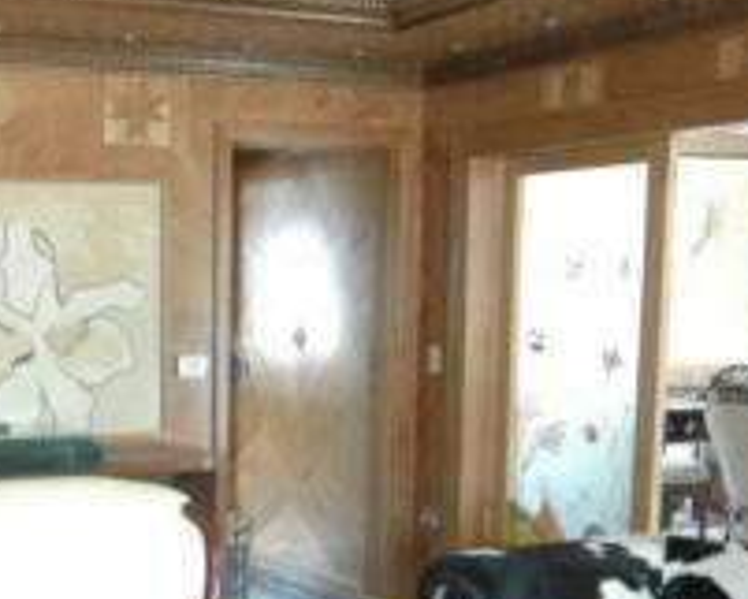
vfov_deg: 27.2
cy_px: 454
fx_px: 1218
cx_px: 60
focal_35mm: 55
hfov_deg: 32.3
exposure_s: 1/10
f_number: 4.5
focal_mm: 12
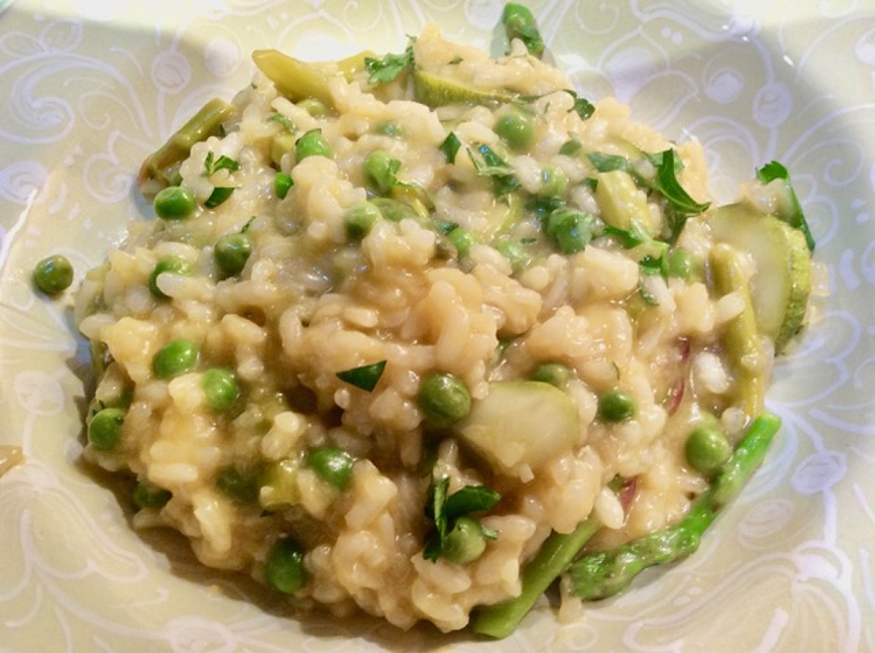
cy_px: 326
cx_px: 438
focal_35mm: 32
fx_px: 808
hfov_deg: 56.9
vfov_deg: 44.1
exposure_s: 1/24
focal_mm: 3.3
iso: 80
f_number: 2.4
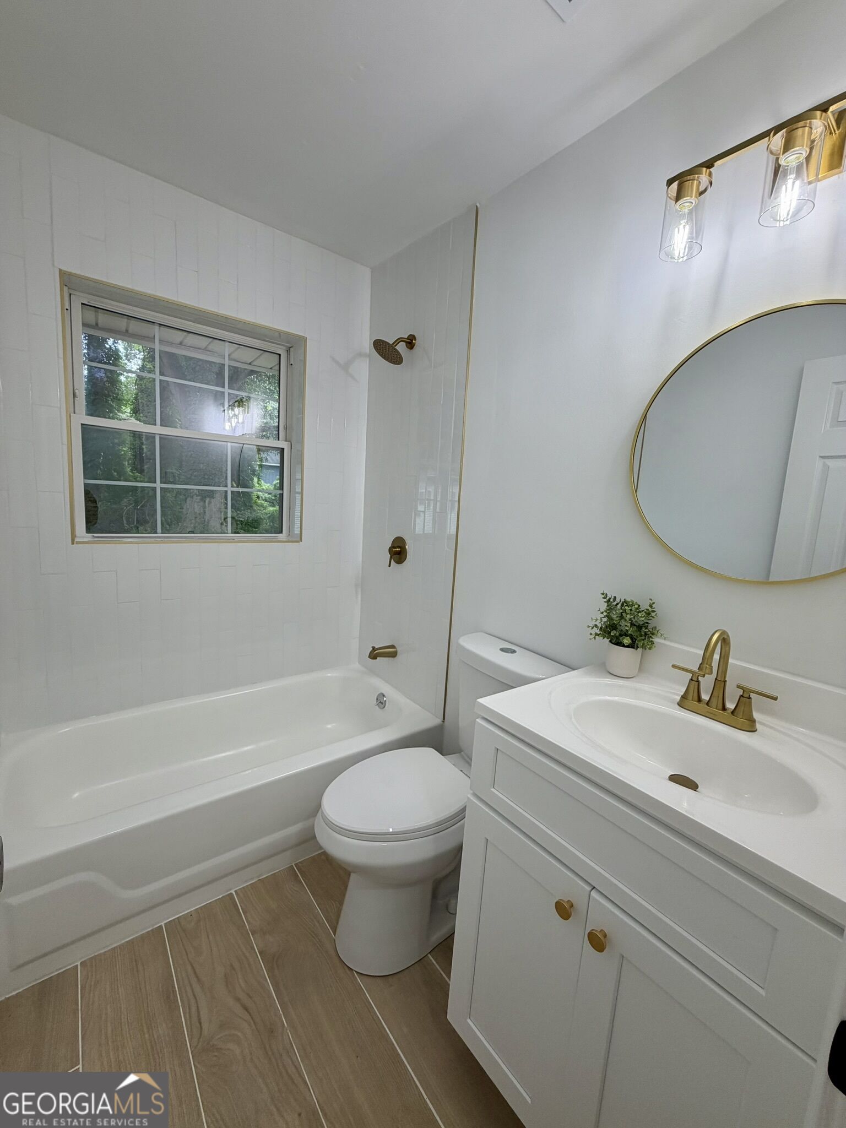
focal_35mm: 14
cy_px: 564
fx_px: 456
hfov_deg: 85.7
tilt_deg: -6.8
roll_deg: -3.1
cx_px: 423
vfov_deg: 102.1
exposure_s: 1/120
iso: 80
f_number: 2.2
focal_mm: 2.22
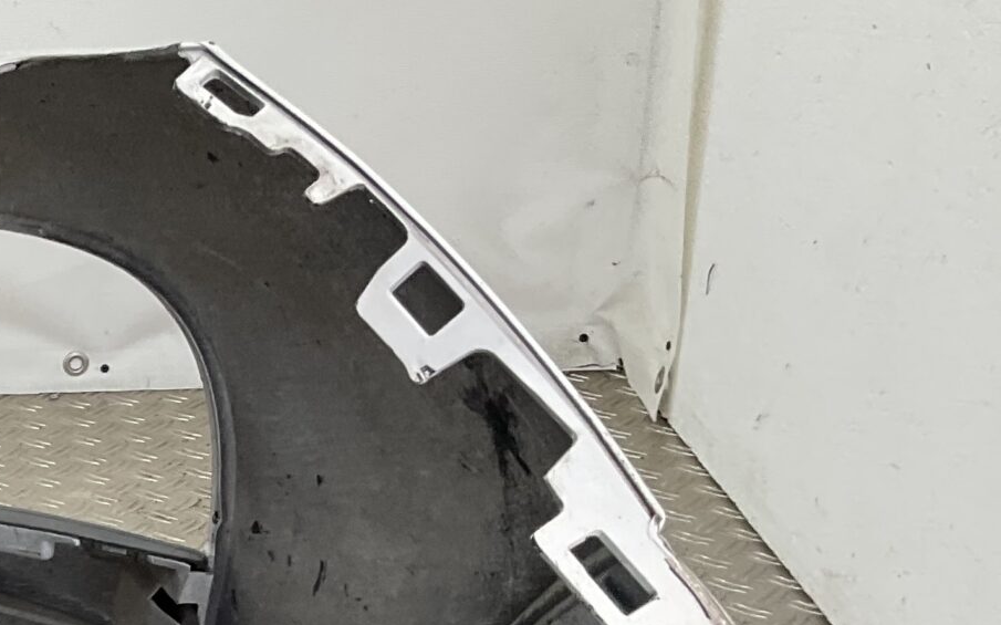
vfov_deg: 14.5
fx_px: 2373
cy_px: 752
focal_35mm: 87
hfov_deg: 21.0
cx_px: -406
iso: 25
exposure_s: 1/100
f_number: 1.8
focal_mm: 3
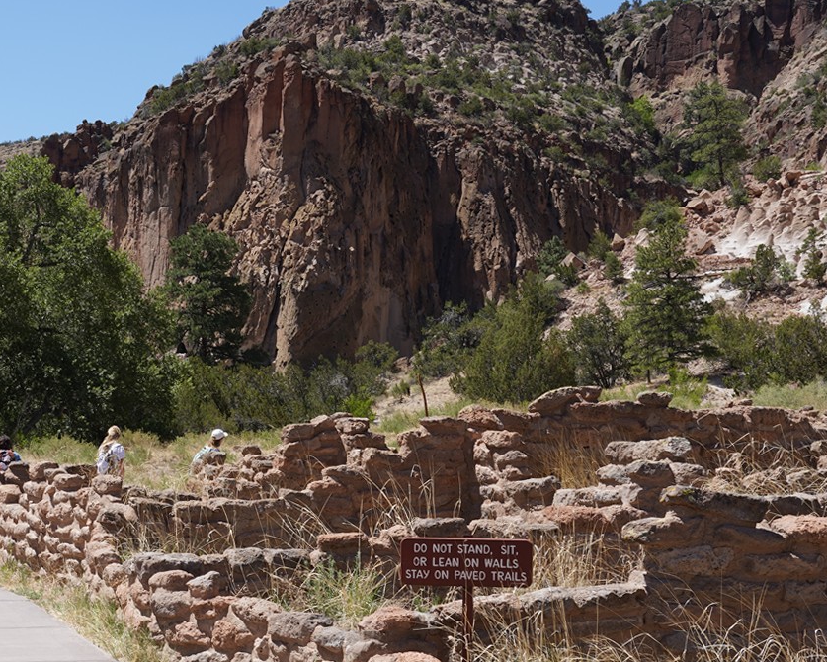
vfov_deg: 20.6
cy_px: 467
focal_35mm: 74
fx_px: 1812
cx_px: 117
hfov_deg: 25.1
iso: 100
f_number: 13
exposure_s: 1/100
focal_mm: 33
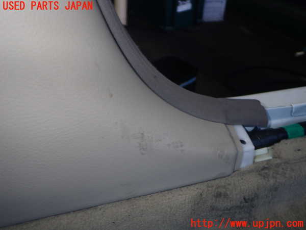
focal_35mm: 30
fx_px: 265
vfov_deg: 46.8
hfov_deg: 60.0
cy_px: 115
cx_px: 153
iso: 200
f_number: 6.3
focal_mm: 5.4
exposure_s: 1/30
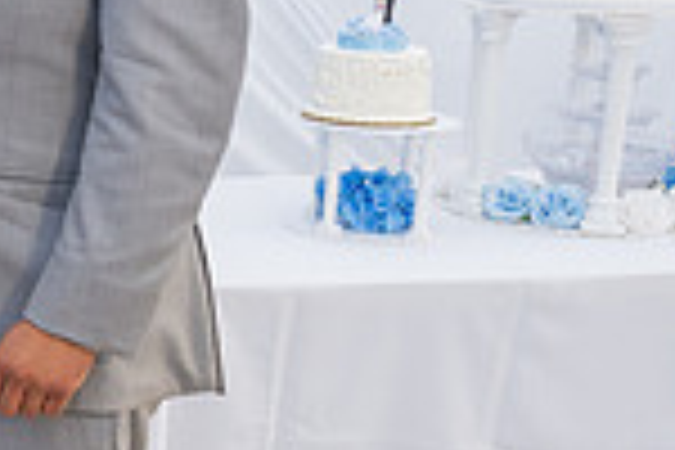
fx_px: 1744
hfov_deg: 17.8
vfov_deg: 14.7
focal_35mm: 93
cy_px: 232
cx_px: -518
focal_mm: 24
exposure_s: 1/125
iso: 200
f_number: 5.6
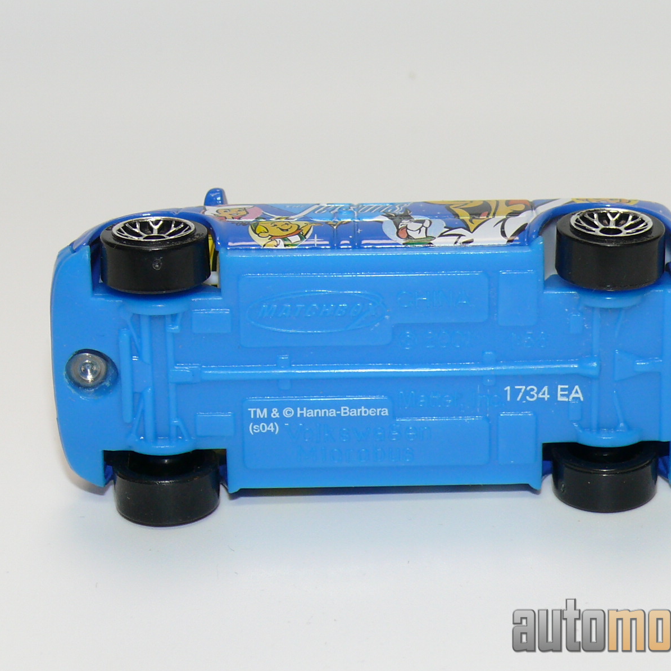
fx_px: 2676
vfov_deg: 14.3
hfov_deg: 14.3
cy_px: 336
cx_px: 383
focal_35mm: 122
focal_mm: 13.6
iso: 100
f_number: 4
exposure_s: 1/30
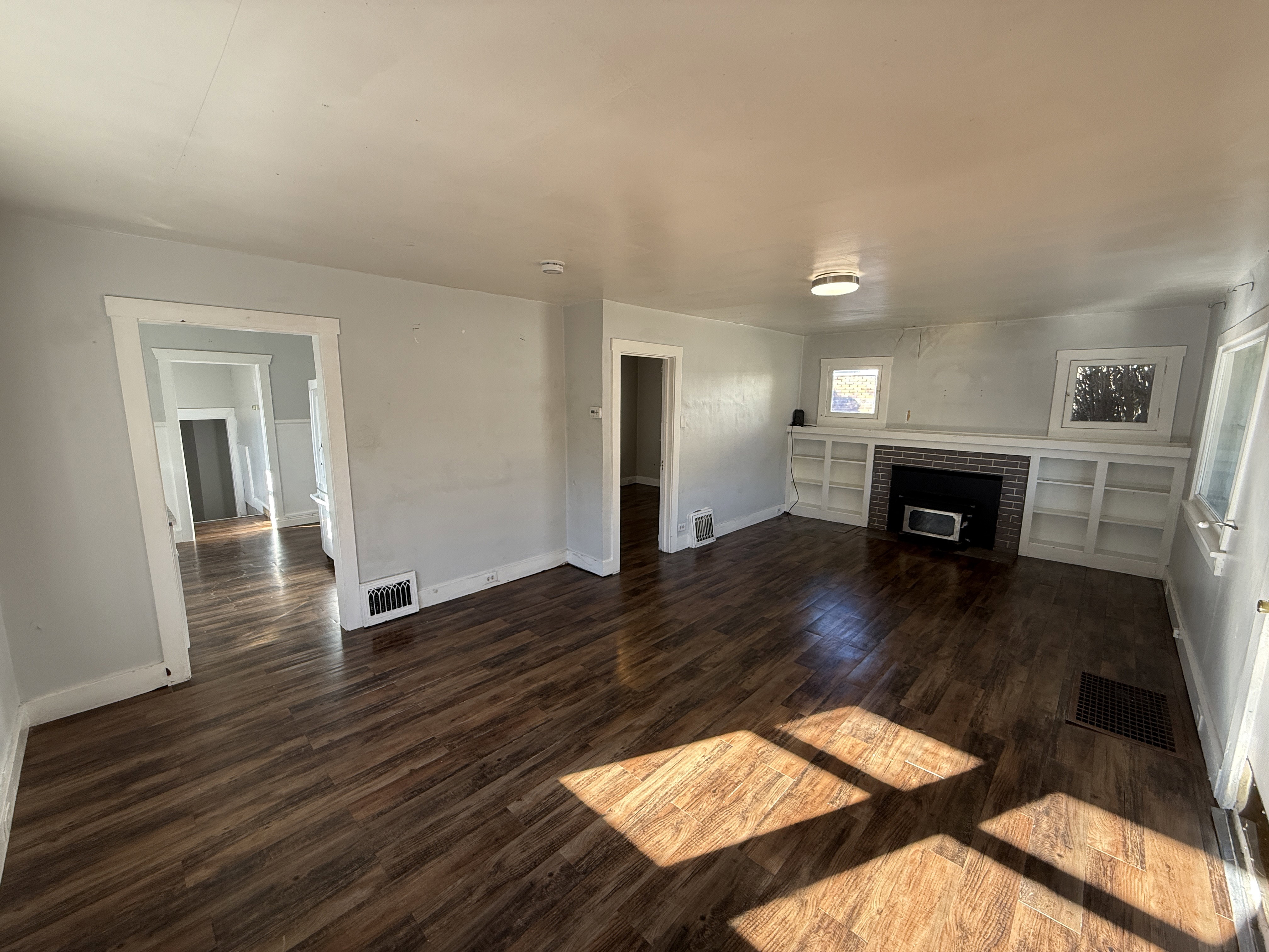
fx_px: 513
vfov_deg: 85.7
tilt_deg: -9.2
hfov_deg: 102.1
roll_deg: -0.8
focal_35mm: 14
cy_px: 476
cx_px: 634
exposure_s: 1/99
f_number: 2.2
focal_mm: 2.22
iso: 125
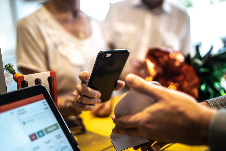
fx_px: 220
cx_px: 113
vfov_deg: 37.9
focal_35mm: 35
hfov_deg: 54.4
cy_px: 76
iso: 400
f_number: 1.4
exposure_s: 1/500
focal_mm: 35
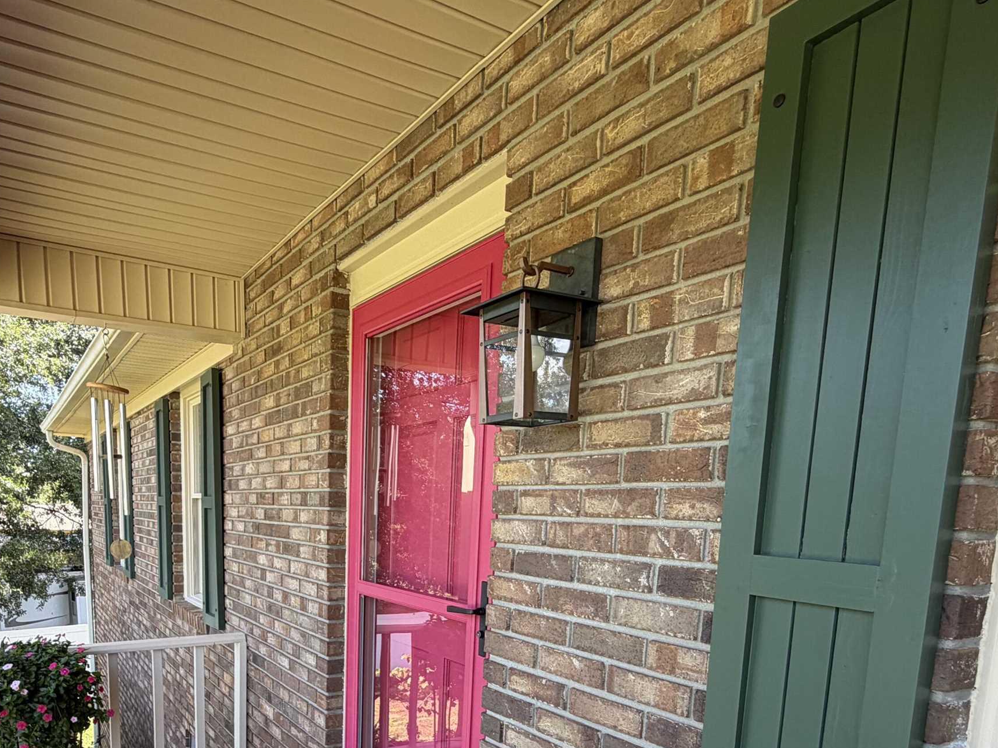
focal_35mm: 25
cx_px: 400
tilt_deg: -8.5
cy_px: 612
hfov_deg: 68.7
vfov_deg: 51.0
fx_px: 721
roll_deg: -1.7
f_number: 2.2
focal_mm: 2.22
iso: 50
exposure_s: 1/121
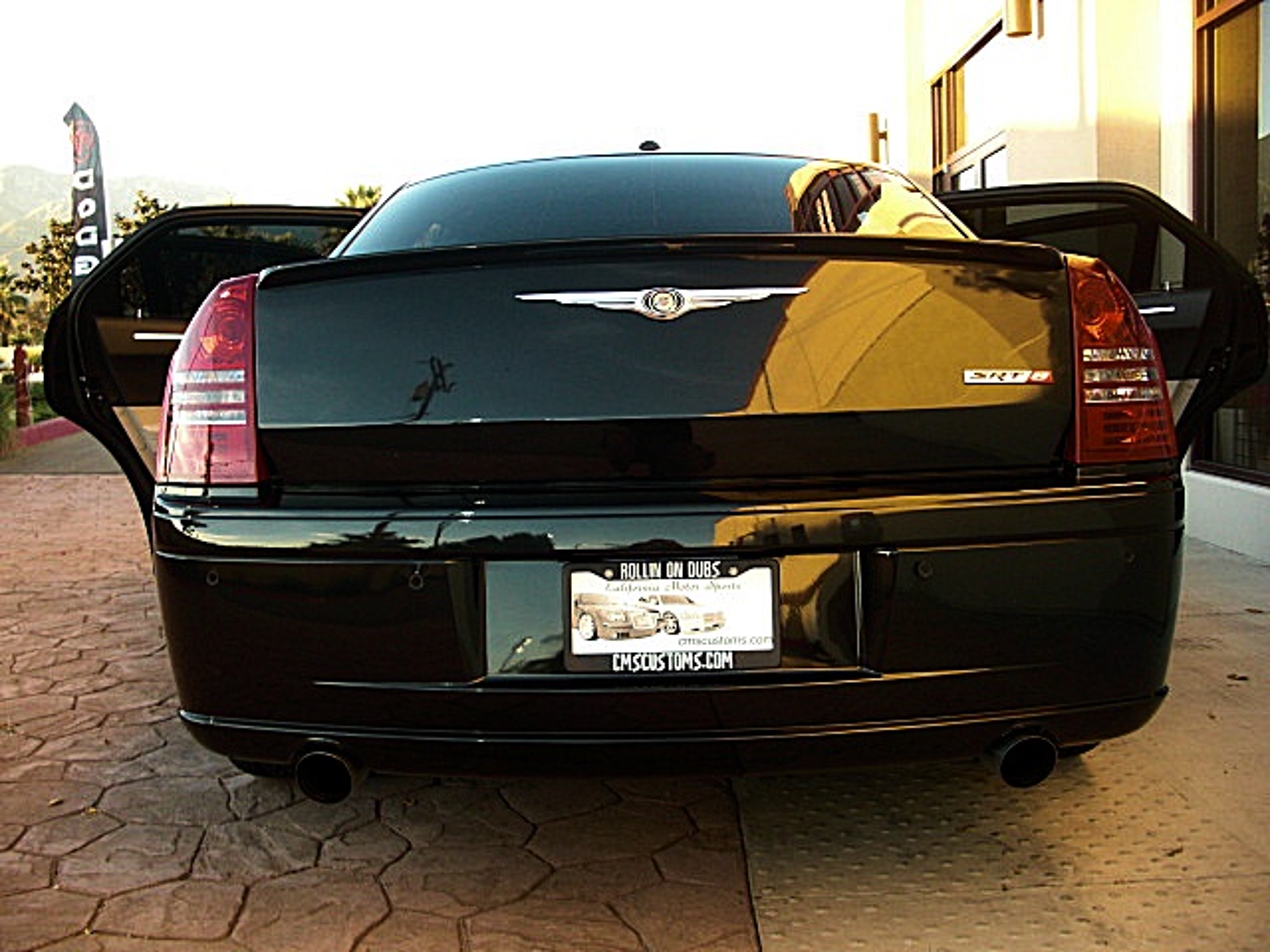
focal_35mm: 36
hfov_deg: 51.4
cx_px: 635
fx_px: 1321
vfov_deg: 39.7
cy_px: 476
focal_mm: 6.3
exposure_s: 1/125
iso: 200
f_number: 2.8
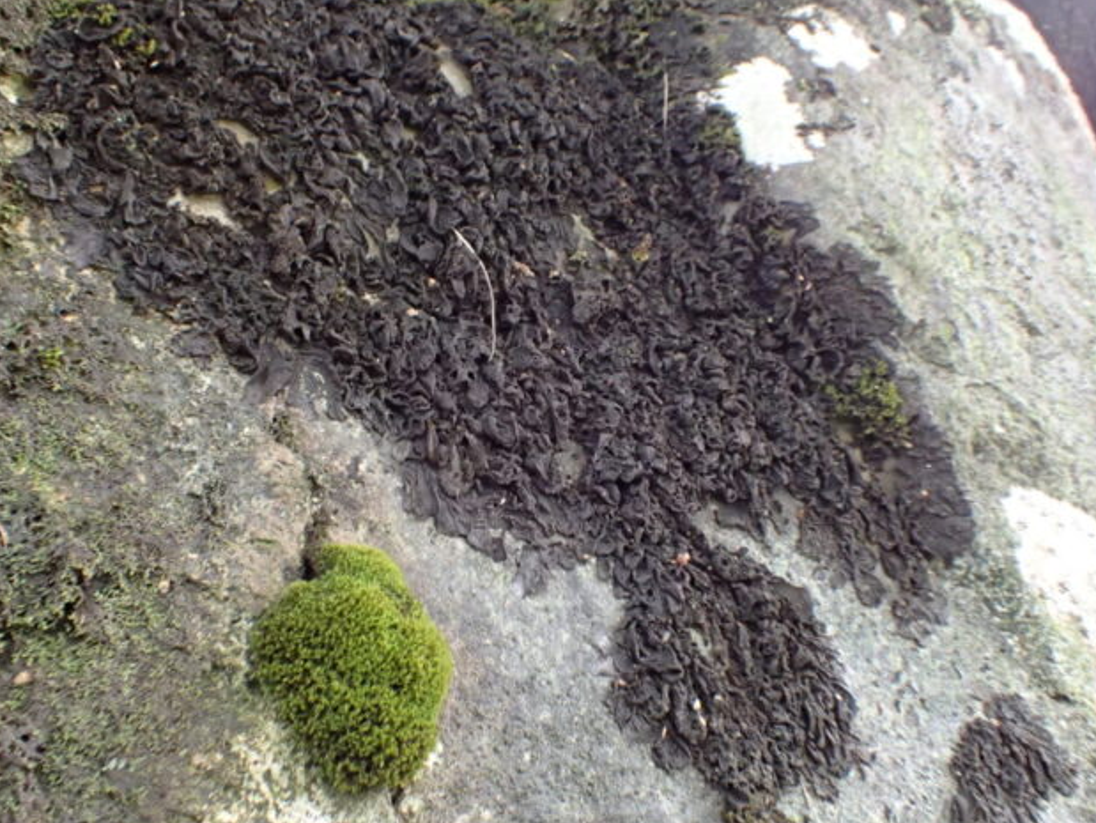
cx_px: 549
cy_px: 418
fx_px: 982
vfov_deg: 45.5
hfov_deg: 58.3
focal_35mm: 31
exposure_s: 1/60
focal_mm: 5.5
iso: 800
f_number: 3.2
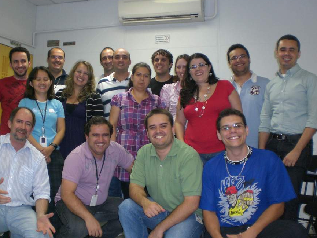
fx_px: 412
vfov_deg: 32.2
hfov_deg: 42.0
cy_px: 130
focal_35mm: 45
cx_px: 137
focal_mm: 6.3
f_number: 3.1
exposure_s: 1/60
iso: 200
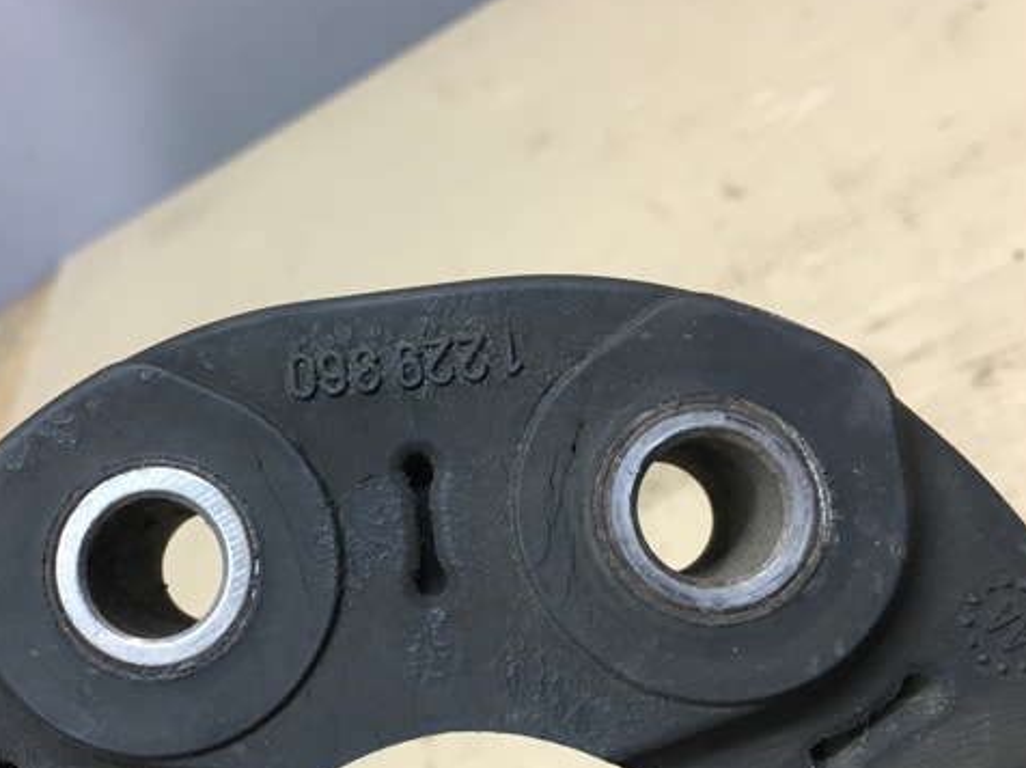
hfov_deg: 47.4
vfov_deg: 36.8
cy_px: 402
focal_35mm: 39
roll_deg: +38.9
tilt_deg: -32.1
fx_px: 1155
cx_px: 369
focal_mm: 4.15
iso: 100
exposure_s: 1/33
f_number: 2.2
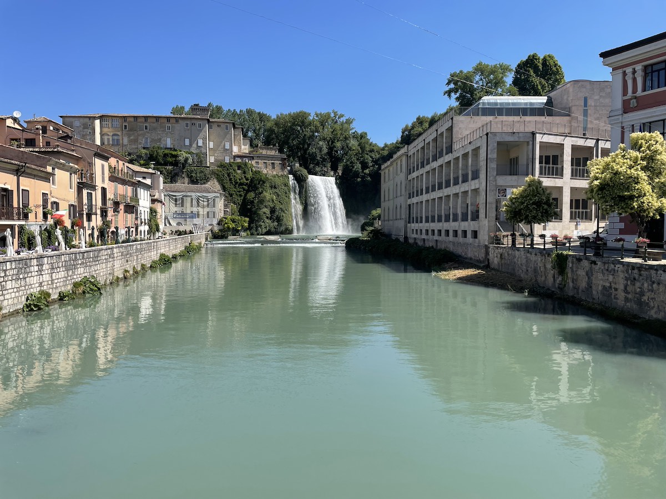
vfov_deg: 53.1
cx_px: 333
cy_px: 250
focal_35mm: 26
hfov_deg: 67.3
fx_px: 500
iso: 32
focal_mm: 4.2
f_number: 1.6
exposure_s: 1/2882
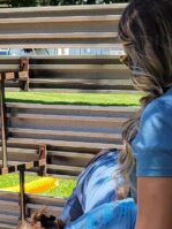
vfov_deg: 14.7
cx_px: -113
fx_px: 889
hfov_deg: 10.5
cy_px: 107
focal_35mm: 134
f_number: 1.8
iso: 40
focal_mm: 5.4
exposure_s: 1/992
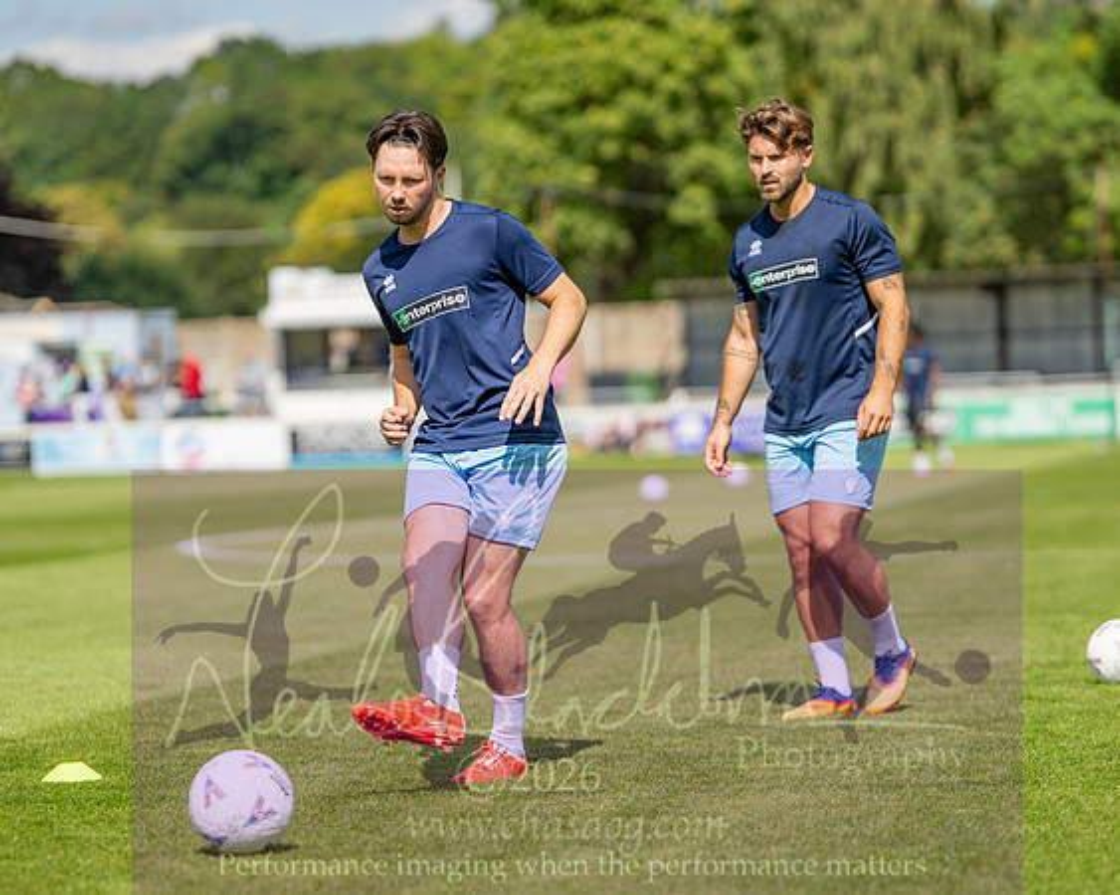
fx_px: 4741
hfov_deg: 13.5
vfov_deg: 10.8
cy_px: 448
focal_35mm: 143
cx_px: 560
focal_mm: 85
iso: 64
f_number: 1.6
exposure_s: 1/6400
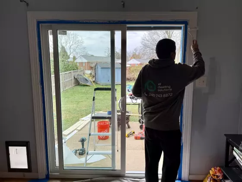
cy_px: 91
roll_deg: +1.9
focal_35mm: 24
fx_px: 168
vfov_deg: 56.8
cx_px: 121
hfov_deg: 71.6
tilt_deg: -6.9
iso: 100
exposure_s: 1/265
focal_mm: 6.76
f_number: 1.78
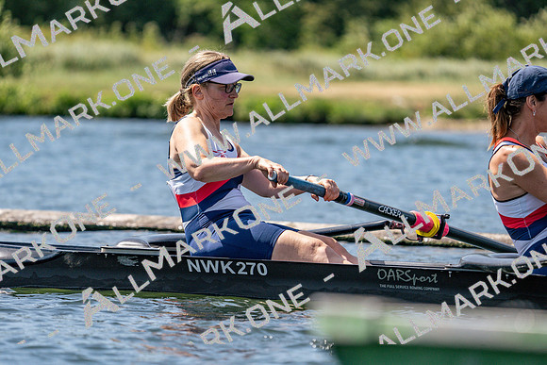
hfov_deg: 6.0
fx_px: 5228
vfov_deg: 4.0
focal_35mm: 344
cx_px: 274
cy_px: 182
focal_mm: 344
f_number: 6.3
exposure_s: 1/2000
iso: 400
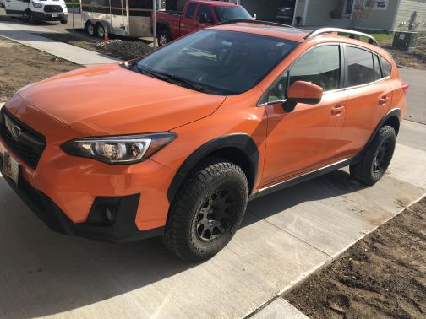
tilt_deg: -24.2
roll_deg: -3.0
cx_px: 213
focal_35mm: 29
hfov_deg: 61.7
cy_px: 160
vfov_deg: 48.2
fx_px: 357
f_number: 2.2
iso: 25
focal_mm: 4.15
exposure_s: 1/1083
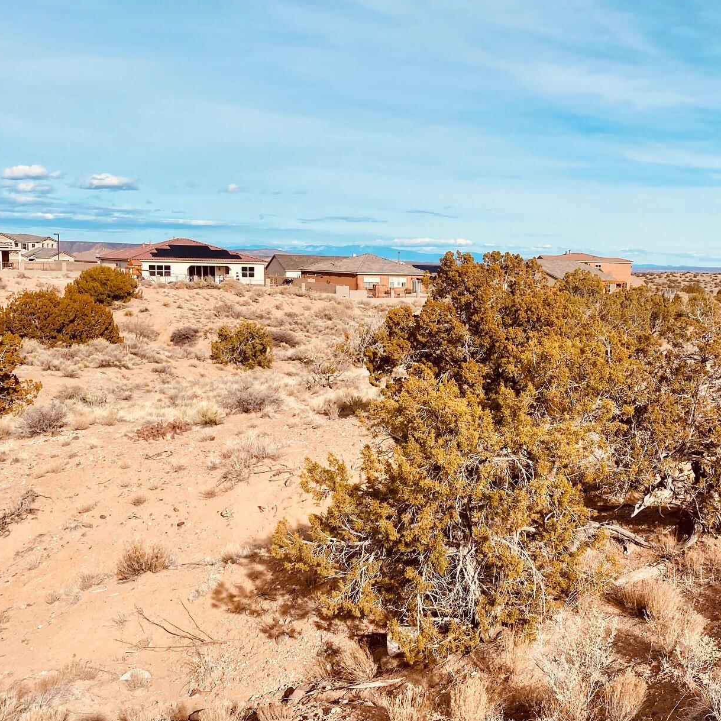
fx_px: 895
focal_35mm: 38
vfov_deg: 43.8
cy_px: 376
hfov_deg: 42.5
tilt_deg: -8.2
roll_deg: -1.2
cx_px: 543
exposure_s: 1/4274
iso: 32
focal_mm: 4.25
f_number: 1.8
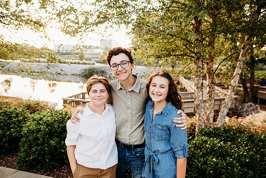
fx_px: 177
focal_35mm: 24
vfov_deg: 53.2
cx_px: 133
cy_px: 89
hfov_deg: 73.7
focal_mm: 24
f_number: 3.2
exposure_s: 1/200
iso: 250
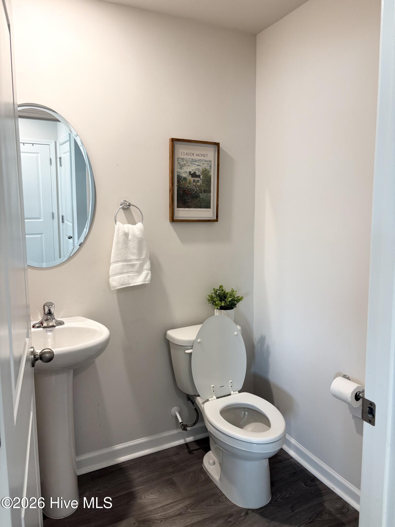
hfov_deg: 53.1
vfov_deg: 67.3
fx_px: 396
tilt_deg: -6.7
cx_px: 198
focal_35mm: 26
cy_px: 264
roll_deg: -0.1
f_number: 1.6
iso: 125
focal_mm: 5.96
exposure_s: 1/120
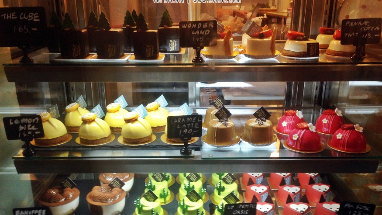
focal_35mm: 37
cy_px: 128
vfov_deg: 31.9
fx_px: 375
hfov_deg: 54.0
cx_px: 191
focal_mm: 4.12
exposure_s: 1/20
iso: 64
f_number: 2.4
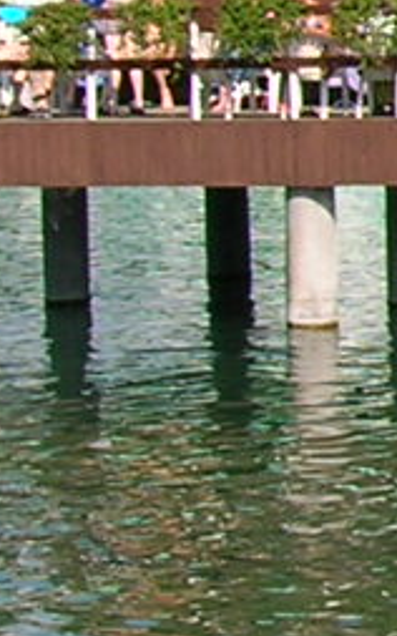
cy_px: -3
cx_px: 1608
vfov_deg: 9.1
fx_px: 3949
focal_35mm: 228
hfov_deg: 5.1
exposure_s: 1/245
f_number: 4.9
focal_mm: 5.7
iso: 50
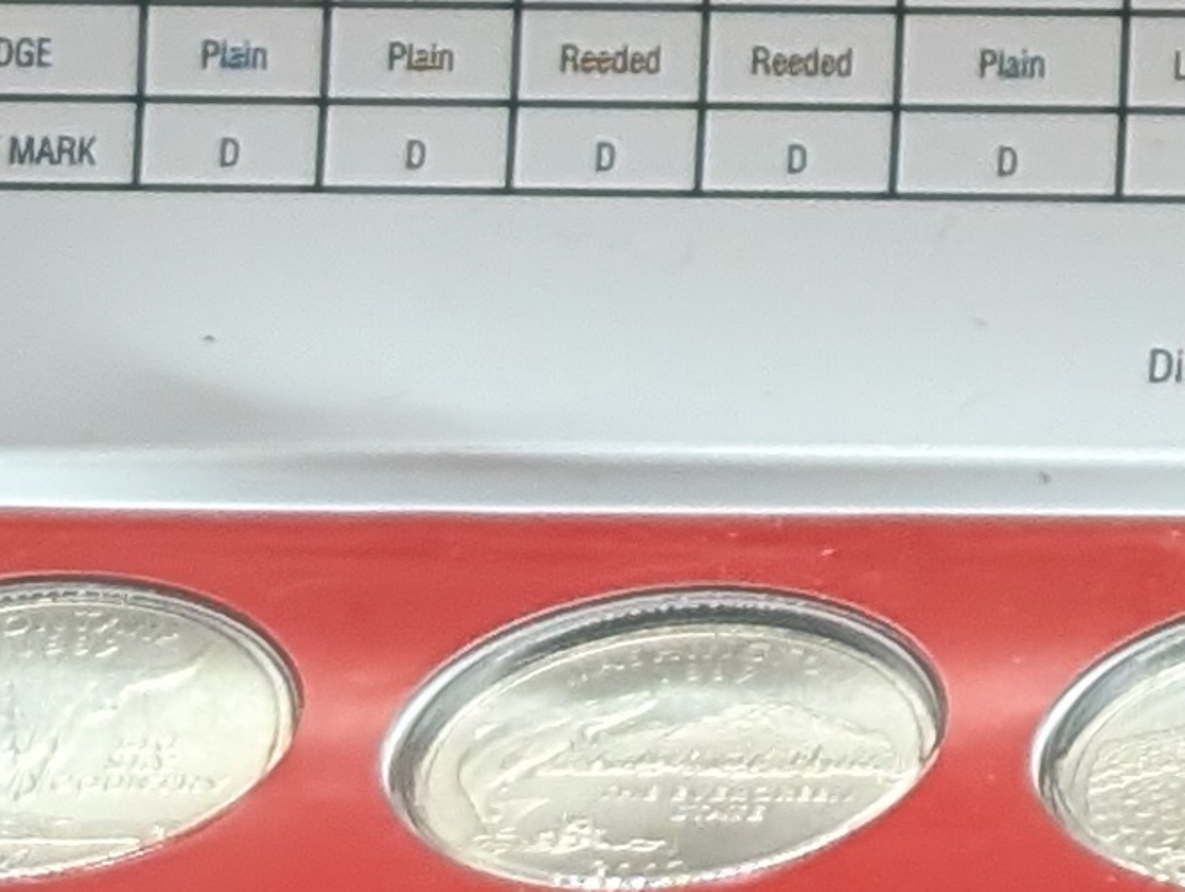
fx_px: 10319
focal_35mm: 301
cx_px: 2896
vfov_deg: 4.8
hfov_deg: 6.3
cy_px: -1326
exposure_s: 1/179
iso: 102
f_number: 1.68
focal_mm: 6.9
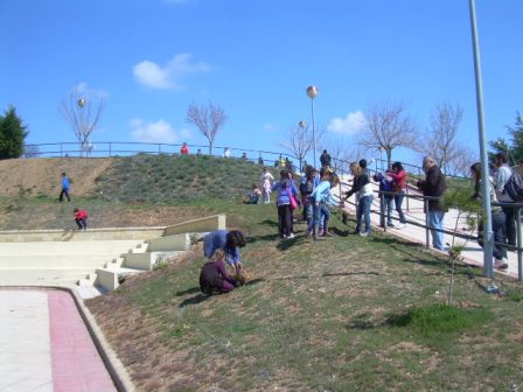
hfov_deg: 49.0
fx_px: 574
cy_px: 196
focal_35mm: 38
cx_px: 262
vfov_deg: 37.7
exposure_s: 1/458
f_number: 4.6
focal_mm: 6.3
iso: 50
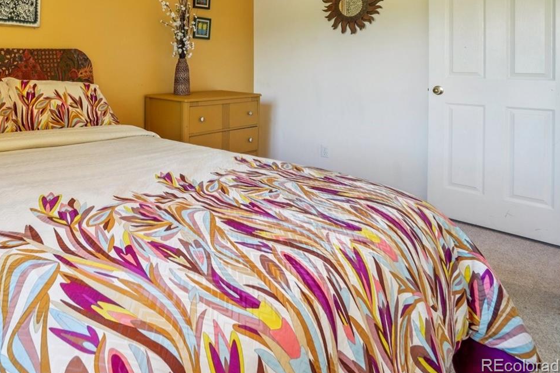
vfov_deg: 48.0
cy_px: 67
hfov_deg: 64.9
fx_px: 389
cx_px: 109
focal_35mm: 25
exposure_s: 1/15
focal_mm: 10
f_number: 8
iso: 400
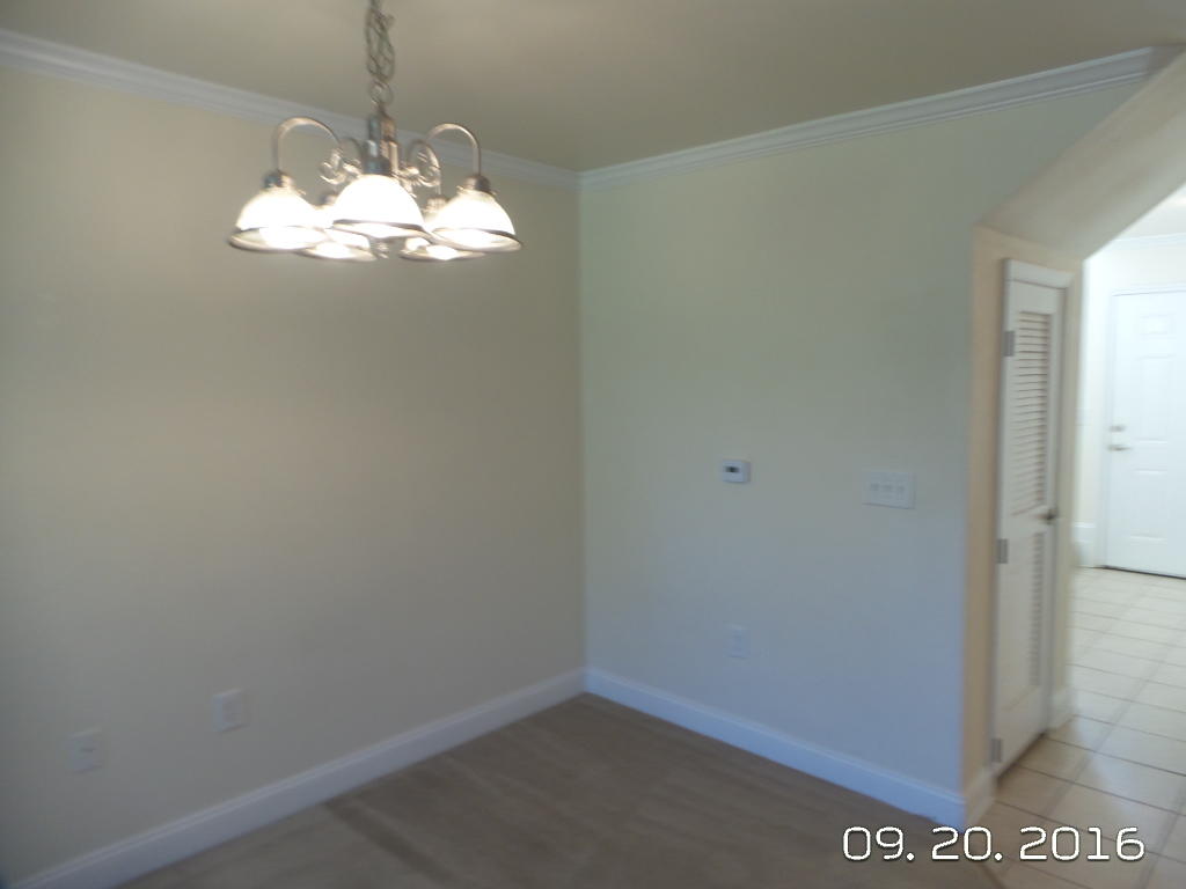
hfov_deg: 73.9
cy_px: 444
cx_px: 593
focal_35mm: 23
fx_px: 788
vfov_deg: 58.9
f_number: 2.8
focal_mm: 4.1
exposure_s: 1/30
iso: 125
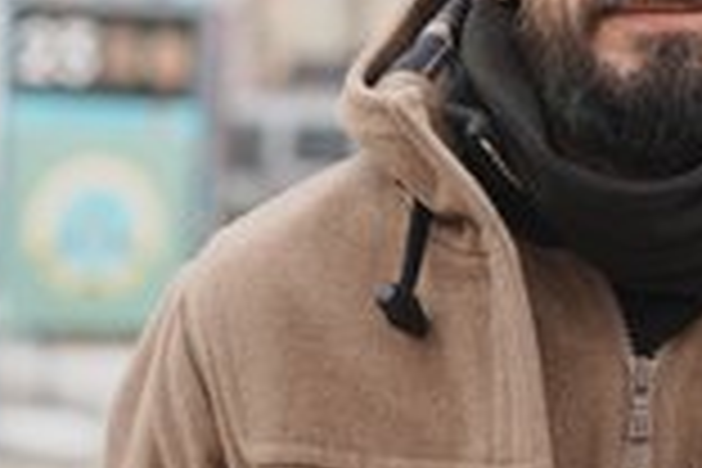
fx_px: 3159
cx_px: 540
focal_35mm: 162
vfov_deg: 8.5
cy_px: 164
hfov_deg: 12.6
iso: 200
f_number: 3.2
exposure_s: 1/250
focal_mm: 63
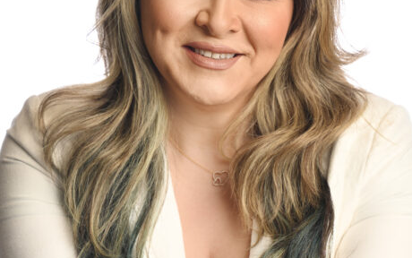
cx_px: 256
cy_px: 212
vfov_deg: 5.5
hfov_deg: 8.8
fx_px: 2674
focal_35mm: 238
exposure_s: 1/160
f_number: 4
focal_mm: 105
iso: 160
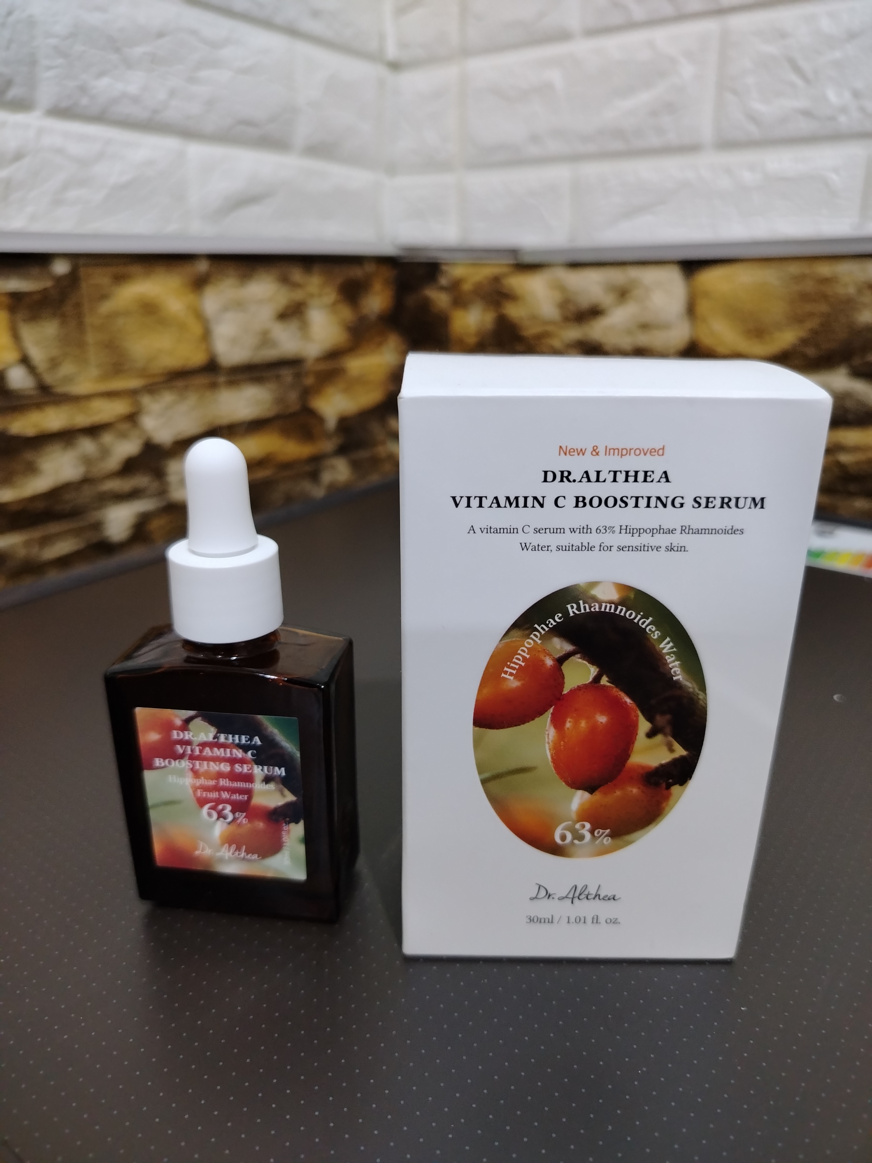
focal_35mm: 24
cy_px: 582
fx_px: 806
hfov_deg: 56.8
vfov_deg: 71.6
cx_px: 436
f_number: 1.75
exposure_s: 1/33.3
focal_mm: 5.25
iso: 2547
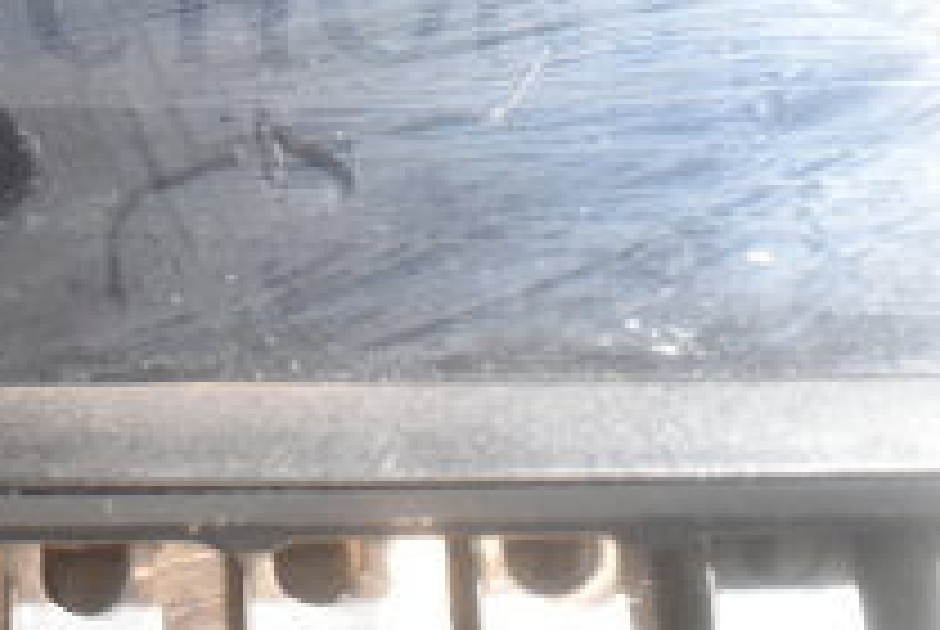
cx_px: 225
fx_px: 2627
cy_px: -250
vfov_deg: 13.1
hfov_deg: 20.1
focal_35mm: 100
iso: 800
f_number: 3.8
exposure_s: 1/40
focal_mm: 23
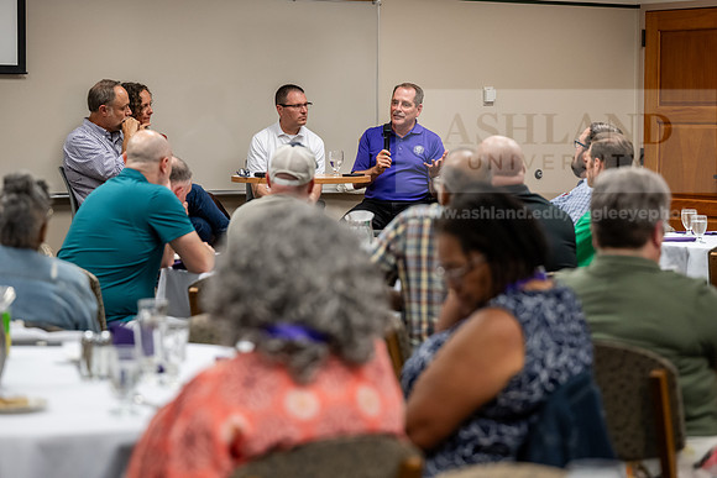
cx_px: 358
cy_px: 239
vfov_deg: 14.3
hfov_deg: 21.2
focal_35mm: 96
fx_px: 1912
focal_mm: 96
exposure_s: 1/200
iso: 2000
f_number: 3.2
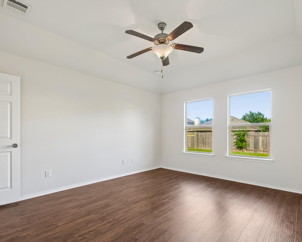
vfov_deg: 77.0
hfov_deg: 89.6
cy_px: 121
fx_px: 152
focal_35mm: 17
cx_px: 156
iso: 400
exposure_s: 1/80
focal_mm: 10
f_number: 8
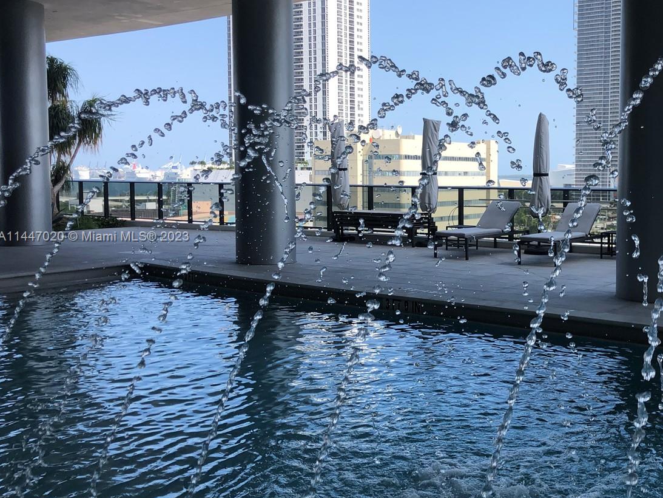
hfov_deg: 44.5
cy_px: 237
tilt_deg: -3.8
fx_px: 785
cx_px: 480
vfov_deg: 35.1
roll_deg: +0.0
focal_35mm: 41
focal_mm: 4
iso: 20
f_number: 1.8
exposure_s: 1/1056
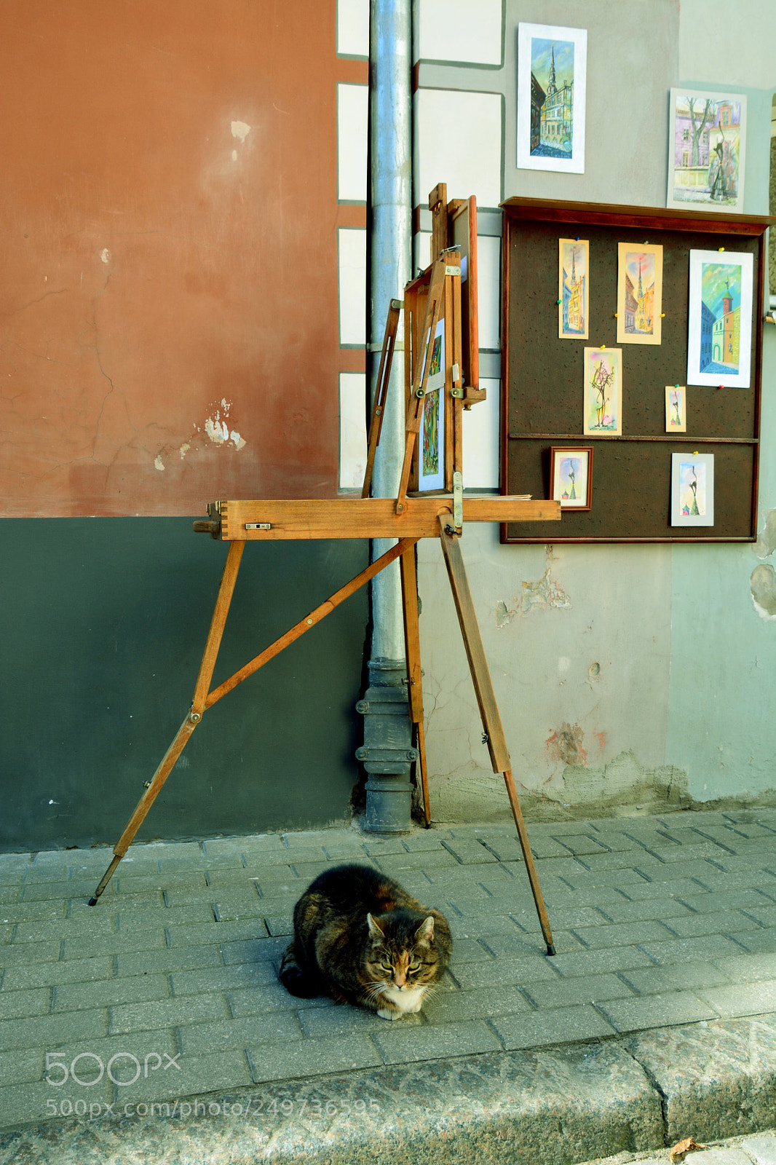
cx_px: 388
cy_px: 582
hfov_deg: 41.7
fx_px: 1019
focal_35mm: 32
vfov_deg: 59.5
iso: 400
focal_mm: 21
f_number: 10
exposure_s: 1/60
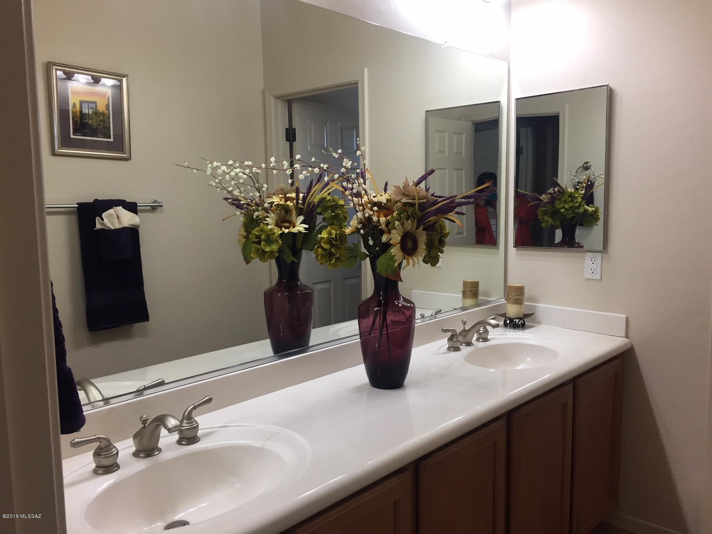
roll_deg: +0.0
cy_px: 267
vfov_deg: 48.2
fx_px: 596
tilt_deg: -6.8
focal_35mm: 29
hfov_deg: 61.7
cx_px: 356
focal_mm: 4.15
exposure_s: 1/30
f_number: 2.2
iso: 32
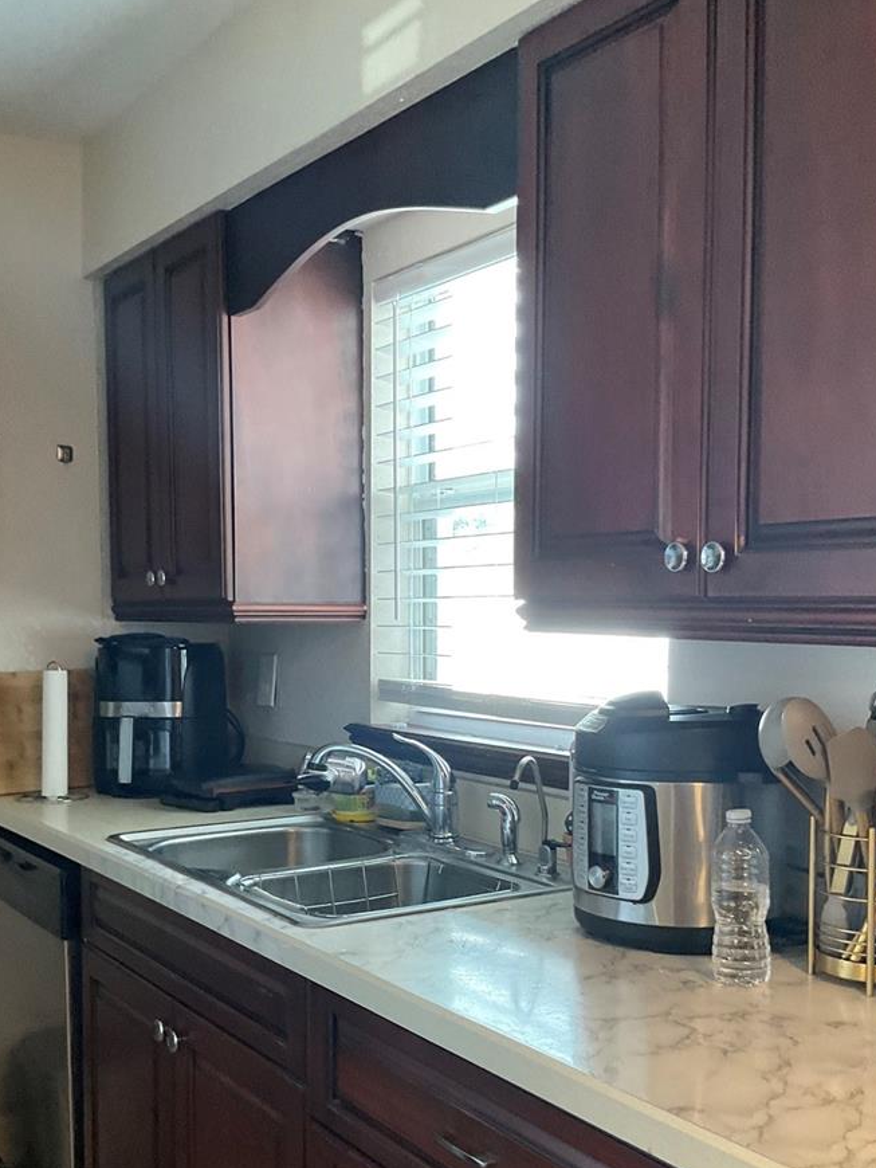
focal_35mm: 40
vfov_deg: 46.6
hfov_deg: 36.0
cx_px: 447
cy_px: 691
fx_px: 1349
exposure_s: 1/60
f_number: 1.8
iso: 160
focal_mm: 3
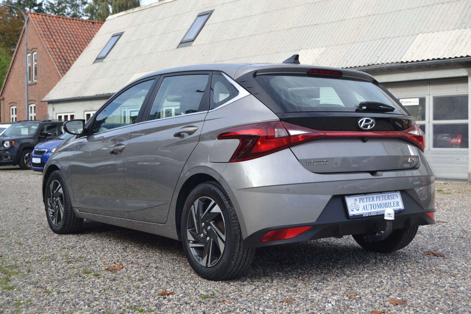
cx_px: 236
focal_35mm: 46
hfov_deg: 42.3
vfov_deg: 28.9
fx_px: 608
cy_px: 157
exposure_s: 1/200
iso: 100
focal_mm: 31
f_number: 7.1
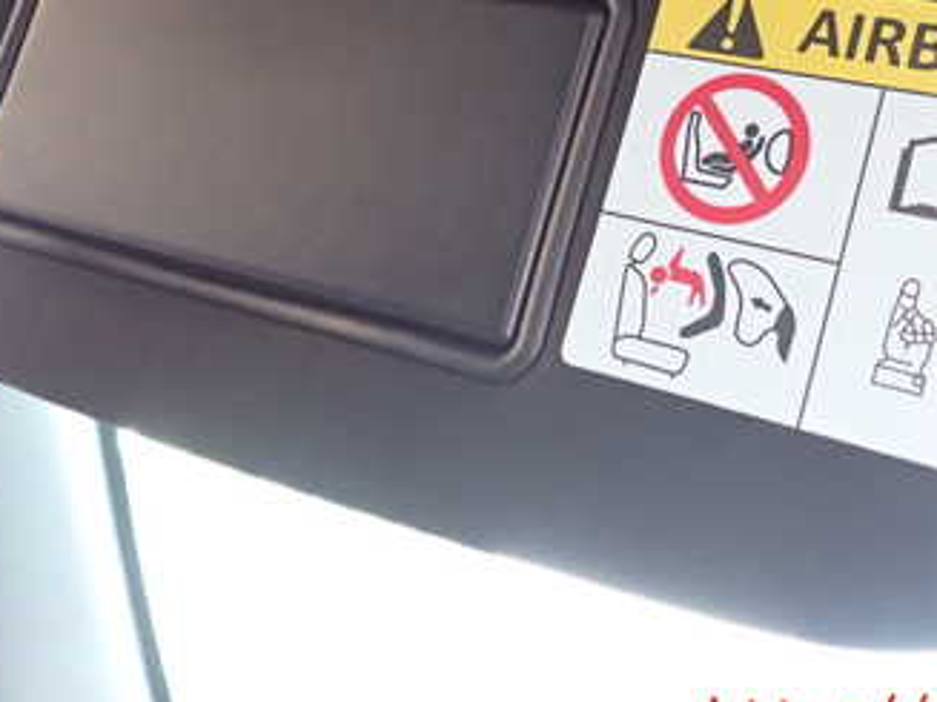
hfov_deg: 34.9
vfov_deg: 26.0
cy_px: 117
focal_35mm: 55
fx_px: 1488
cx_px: 496
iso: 800
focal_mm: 5.4
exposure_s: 1/30
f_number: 2.3
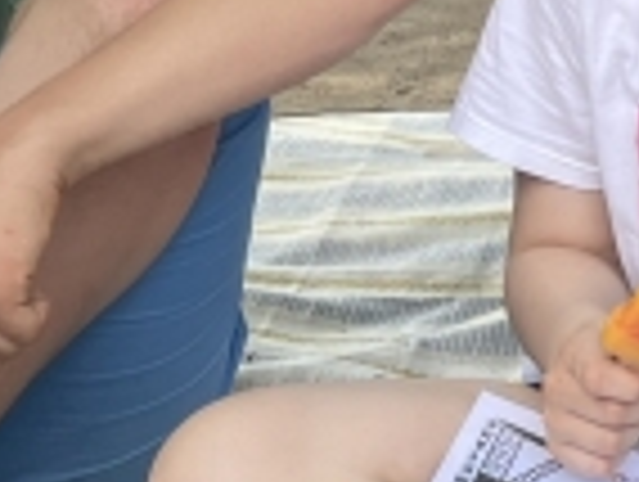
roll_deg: -2.8
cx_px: 1071
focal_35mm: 117
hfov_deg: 15.0
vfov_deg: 12.5
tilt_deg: -7.6
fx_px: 2163
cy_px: -36
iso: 50
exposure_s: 1/732
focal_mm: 5.1
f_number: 1.6
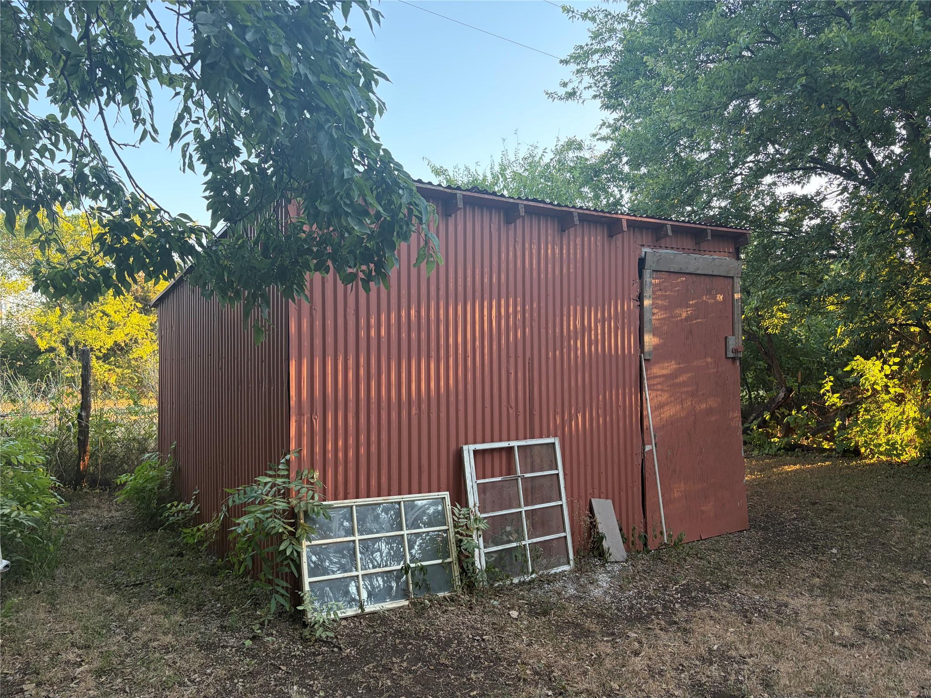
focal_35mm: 26
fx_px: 699
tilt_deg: +1.8
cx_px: 466
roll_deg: +0.0
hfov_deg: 67.3
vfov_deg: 53.1
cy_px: 349
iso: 125
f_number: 1.6
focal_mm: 5.96
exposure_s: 1/185
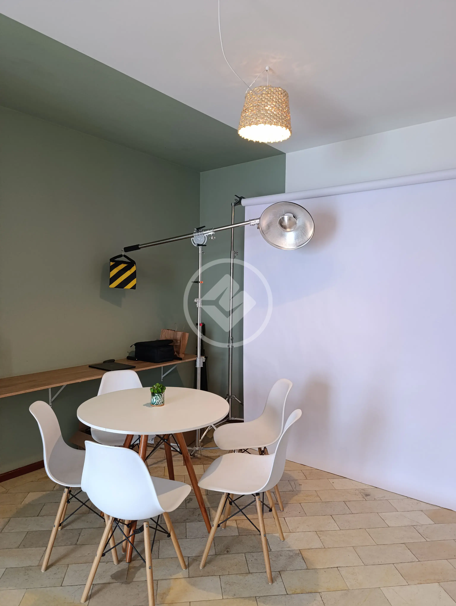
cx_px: 228
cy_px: 303
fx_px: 403
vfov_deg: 73.8
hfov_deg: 59.0
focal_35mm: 23
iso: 1600
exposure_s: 1/60
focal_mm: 6.14
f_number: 1.6
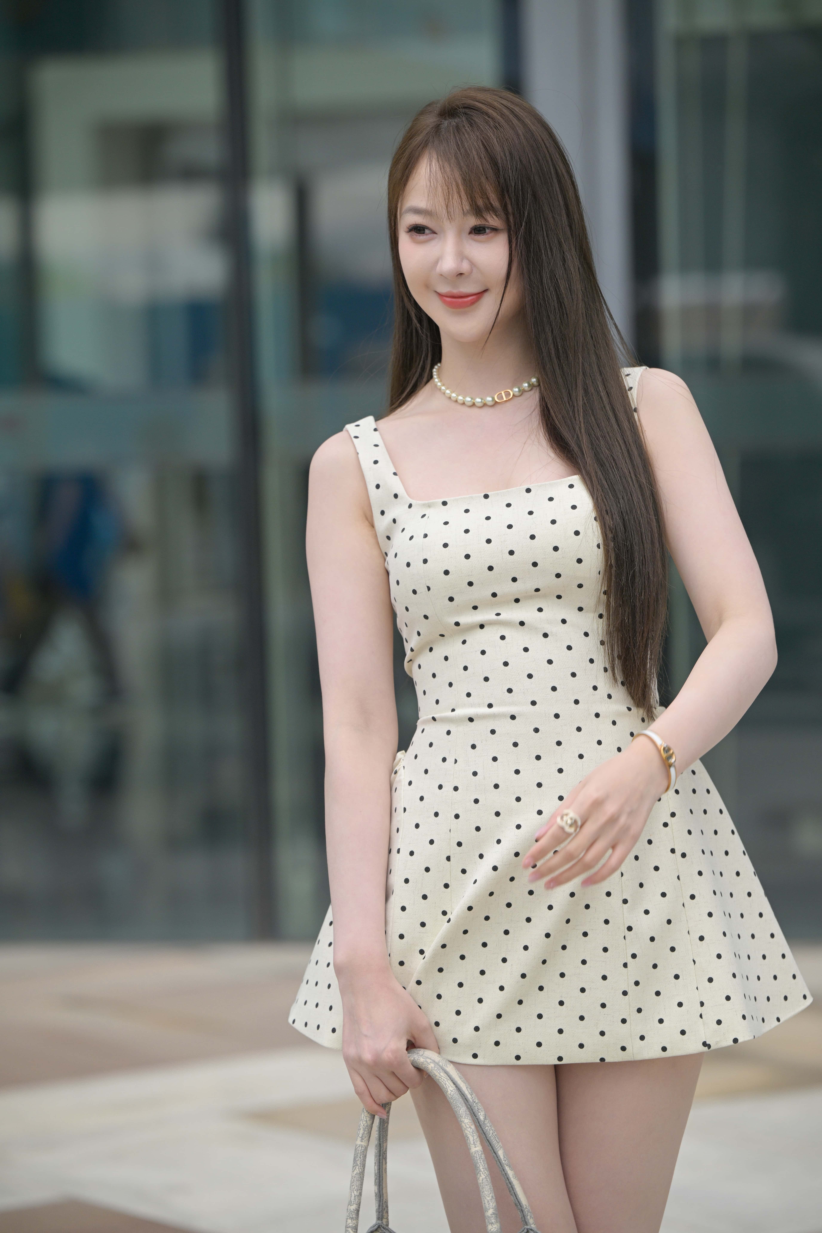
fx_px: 4795
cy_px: 616
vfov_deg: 14.7
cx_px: 411
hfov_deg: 9.8
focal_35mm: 140
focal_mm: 140
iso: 320
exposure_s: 1/500
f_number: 4
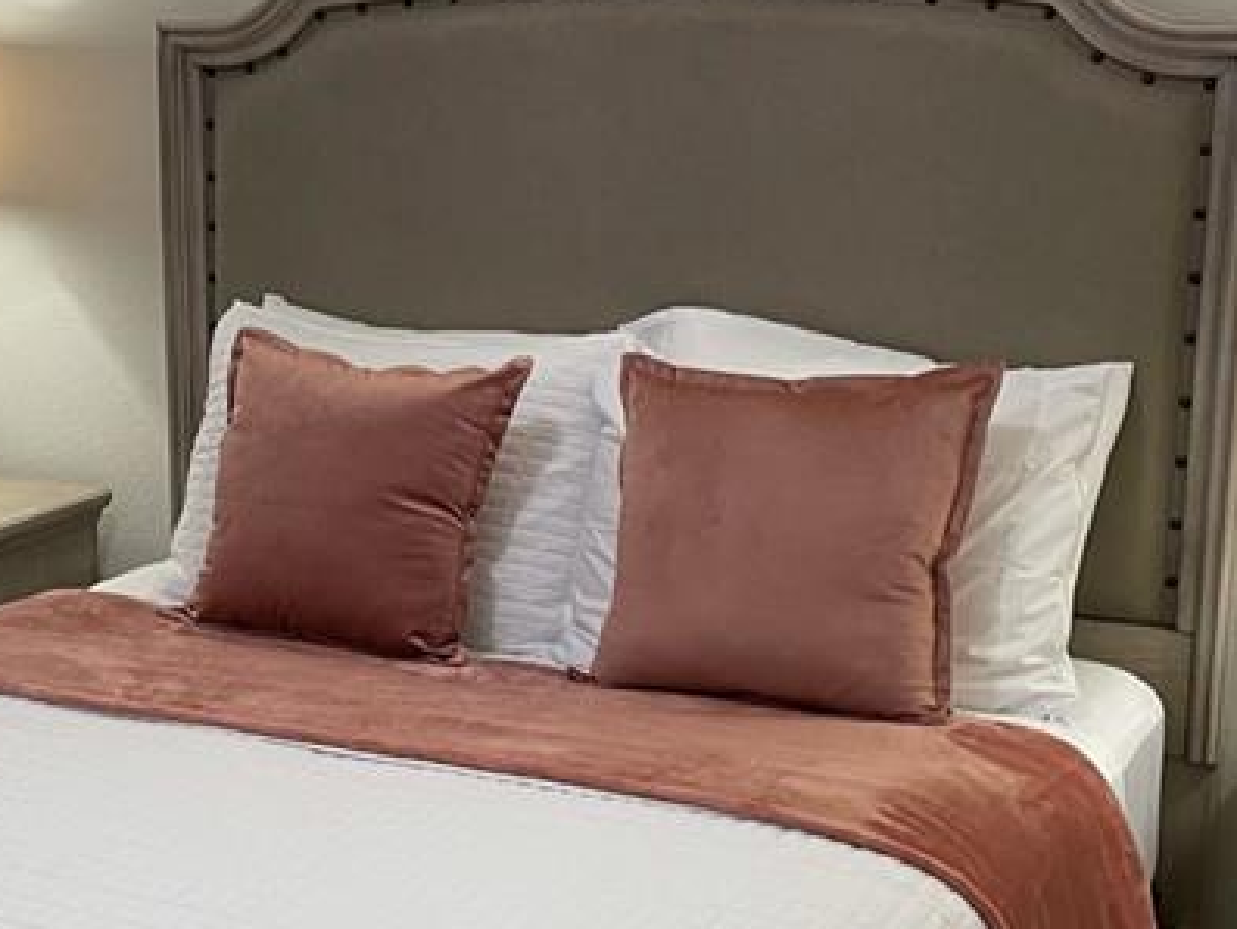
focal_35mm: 67
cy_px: 578
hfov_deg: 28.6
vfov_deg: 21.9
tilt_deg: -14.6
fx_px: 2395
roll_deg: +0.5
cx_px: 352
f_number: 1.6
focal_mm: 4.2
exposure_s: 1/60
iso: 80
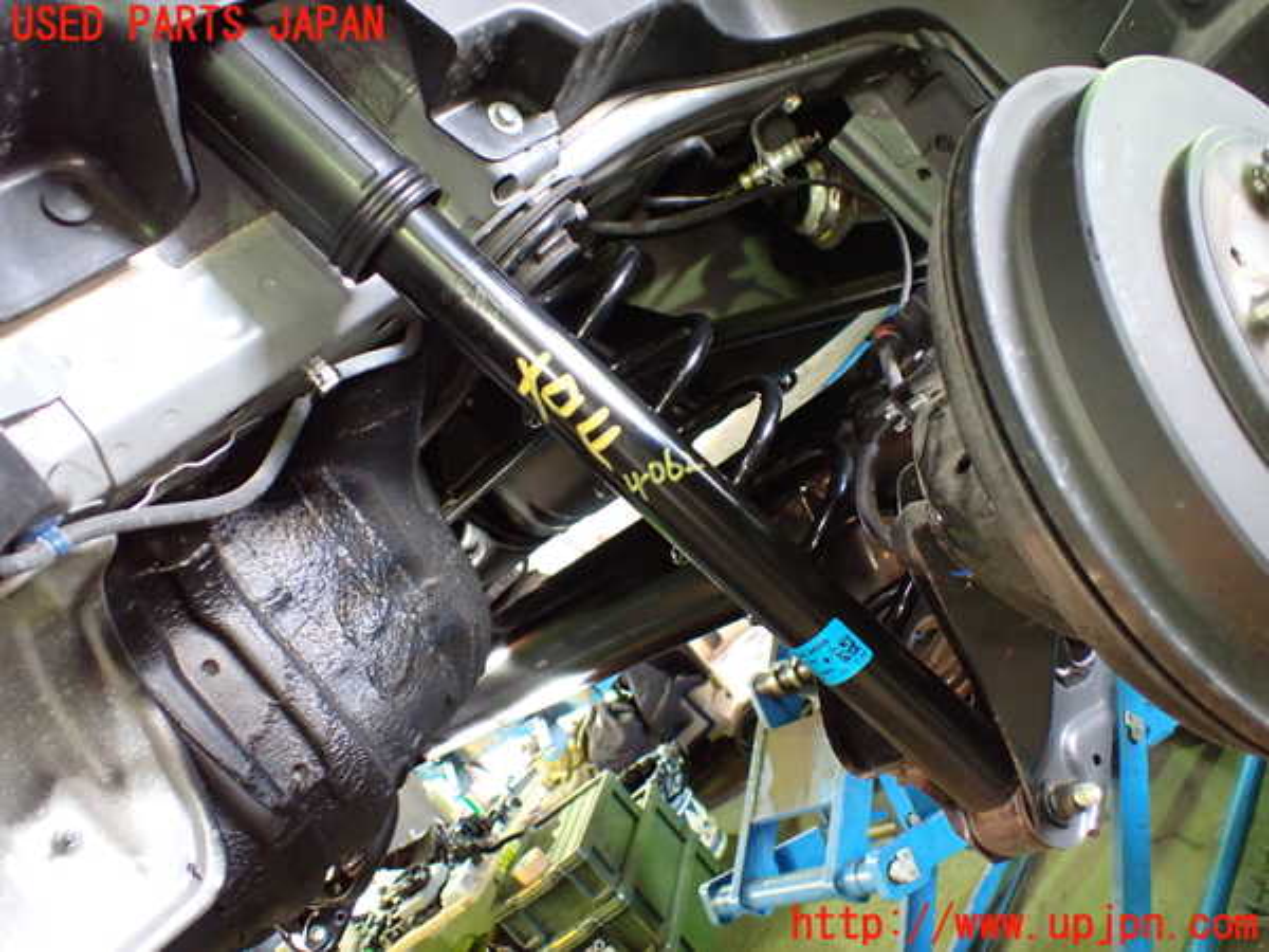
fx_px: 1100
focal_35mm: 30
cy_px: 476
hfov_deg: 60.0
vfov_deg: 46.8
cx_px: 634
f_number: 2.3
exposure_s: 1/30
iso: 1000
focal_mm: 5.4
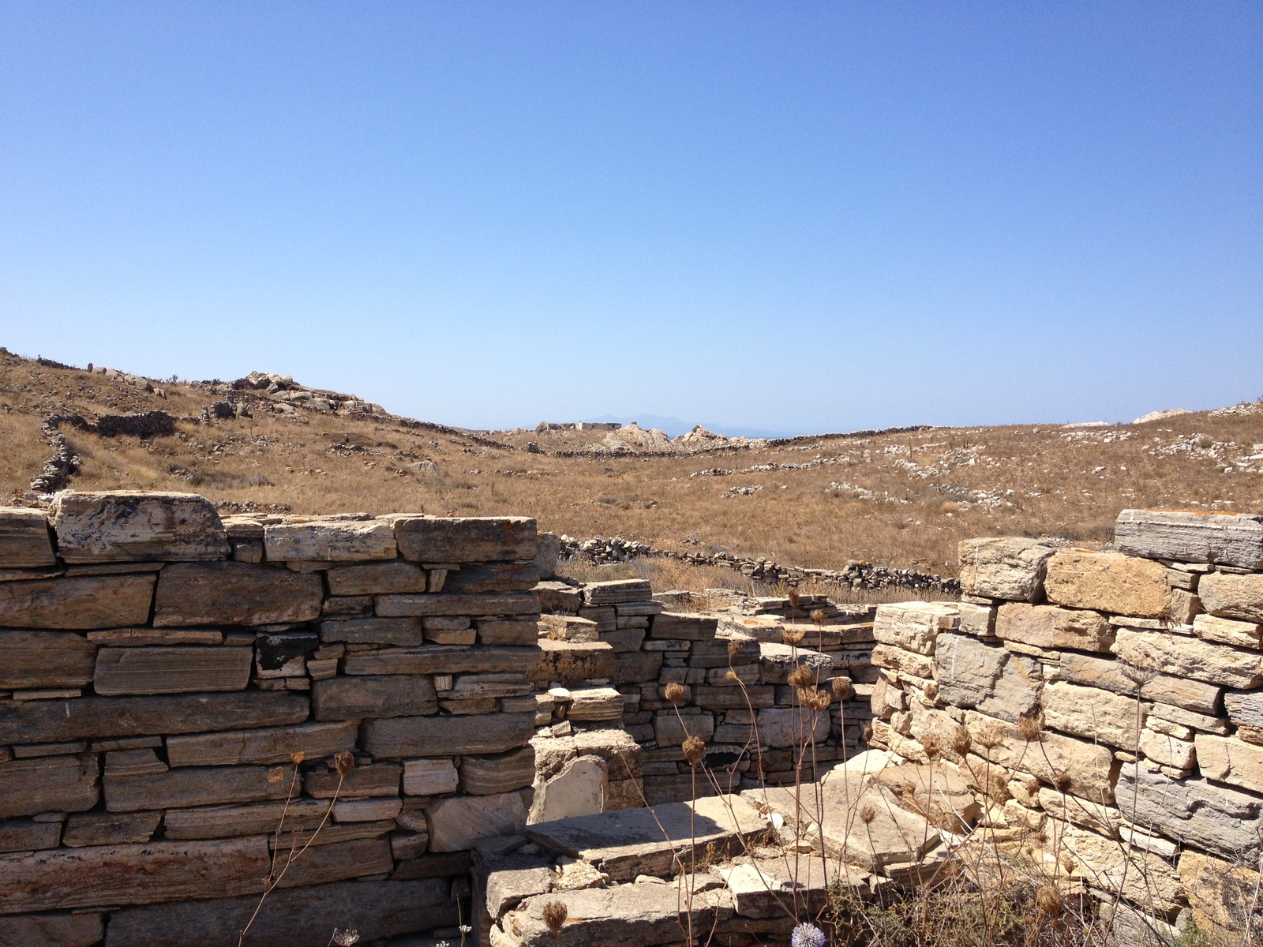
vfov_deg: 40.7
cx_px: 632
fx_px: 1277
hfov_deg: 52.6
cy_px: 474
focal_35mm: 35
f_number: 2.4
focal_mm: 4.28
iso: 50
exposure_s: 1/1623
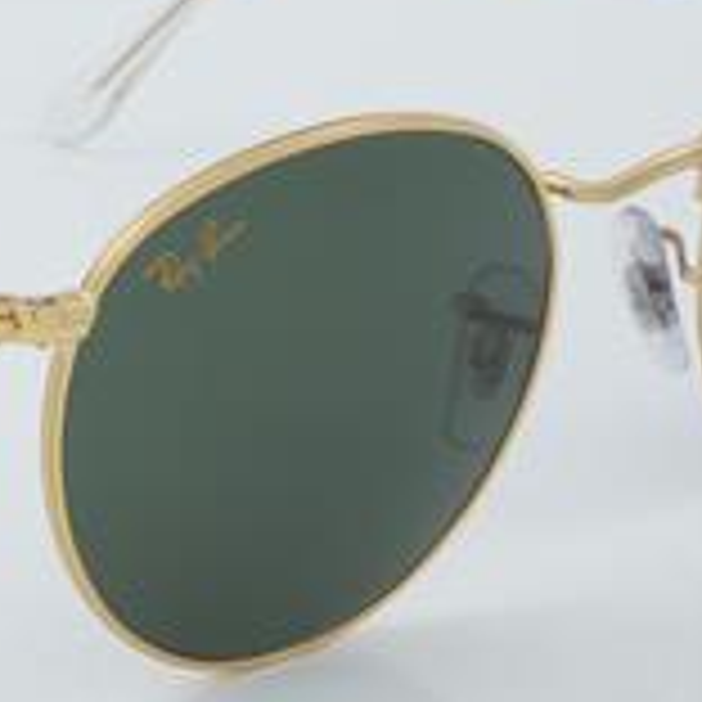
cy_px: 315
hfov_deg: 10.7
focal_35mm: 163
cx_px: 180
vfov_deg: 10.7
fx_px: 3740
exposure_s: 1/4
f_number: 32
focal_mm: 50
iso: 100
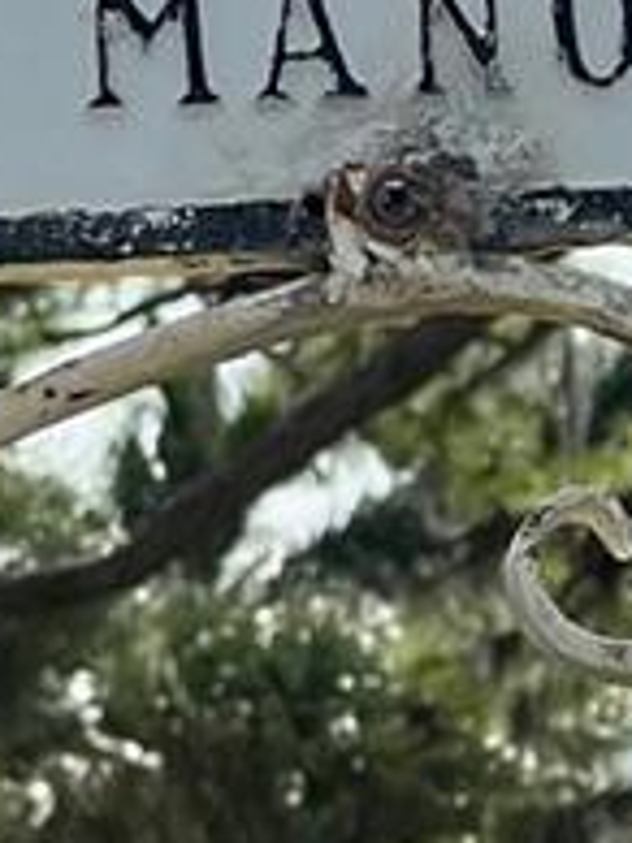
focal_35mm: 475
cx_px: 13
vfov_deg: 4.2
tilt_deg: +8.9
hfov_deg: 3.1
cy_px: 130
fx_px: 11576
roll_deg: -2.4
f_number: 2.8
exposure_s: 1/1845
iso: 32
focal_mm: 9
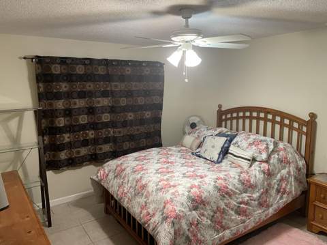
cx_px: 164
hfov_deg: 67.4
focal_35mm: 26
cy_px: 122
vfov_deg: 53.0
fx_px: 245
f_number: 1.6
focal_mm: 4.2
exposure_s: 1/60
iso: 200
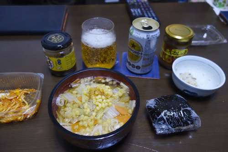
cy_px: 76
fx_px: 177
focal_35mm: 28
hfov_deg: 65.5
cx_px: 114
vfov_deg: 46.4
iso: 800
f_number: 1.8
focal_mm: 10.4
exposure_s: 1/60
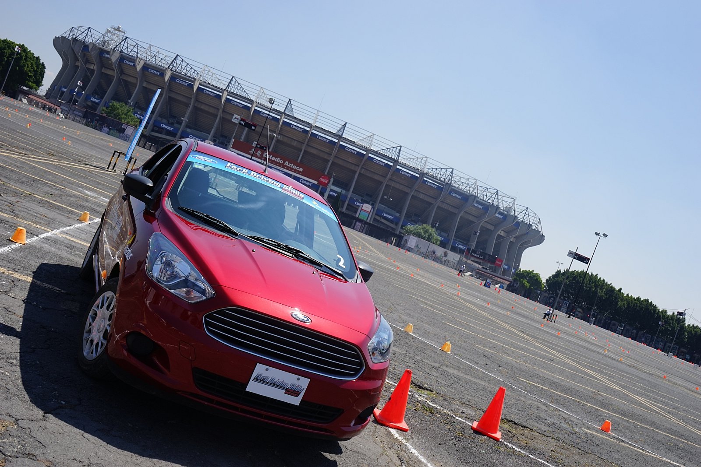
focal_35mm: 33
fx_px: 643
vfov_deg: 40.0
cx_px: 350
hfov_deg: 57.2
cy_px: 234
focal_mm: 33
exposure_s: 1/200
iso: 100
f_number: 10
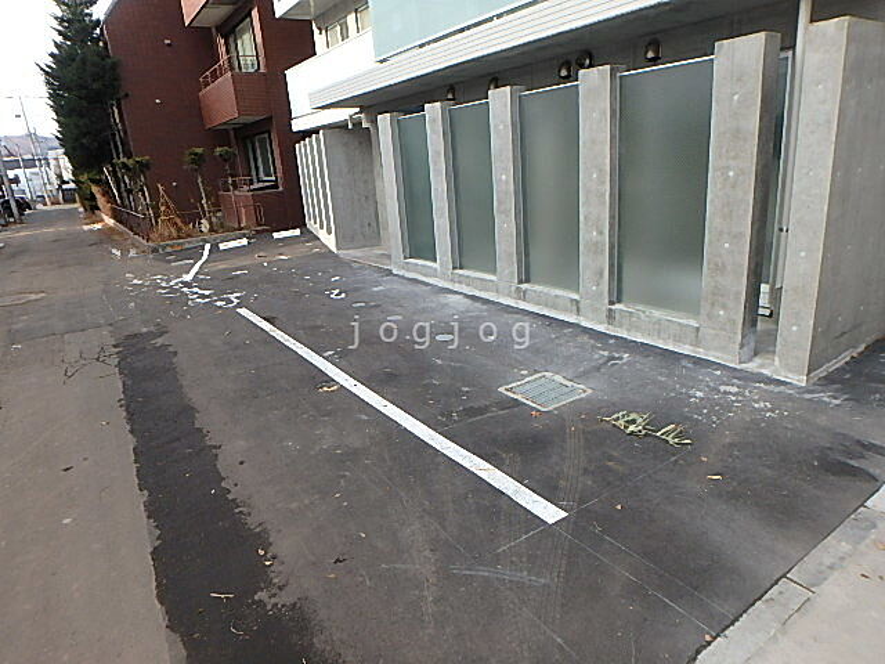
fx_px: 537
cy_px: 332
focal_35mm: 21
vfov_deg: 63.4
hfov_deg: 79.0
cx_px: 442
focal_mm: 3.7
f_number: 3.5
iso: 125
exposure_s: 1/250
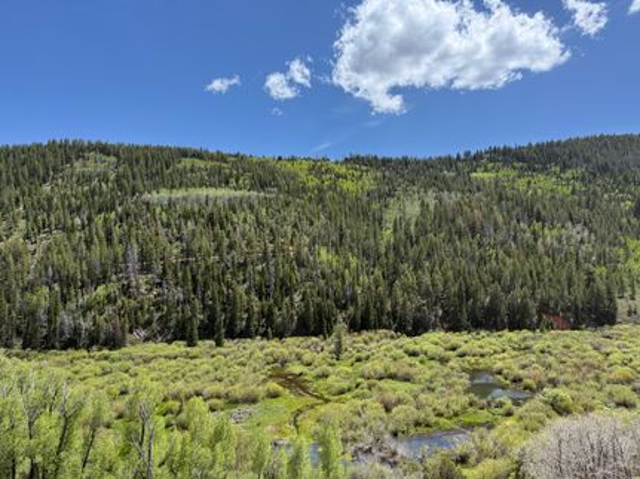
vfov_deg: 56.8
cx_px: 320
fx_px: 444
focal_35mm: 24
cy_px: 240
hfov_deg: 71.6
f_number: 1.78
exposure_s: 1/4975
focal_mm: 6.76
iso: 100
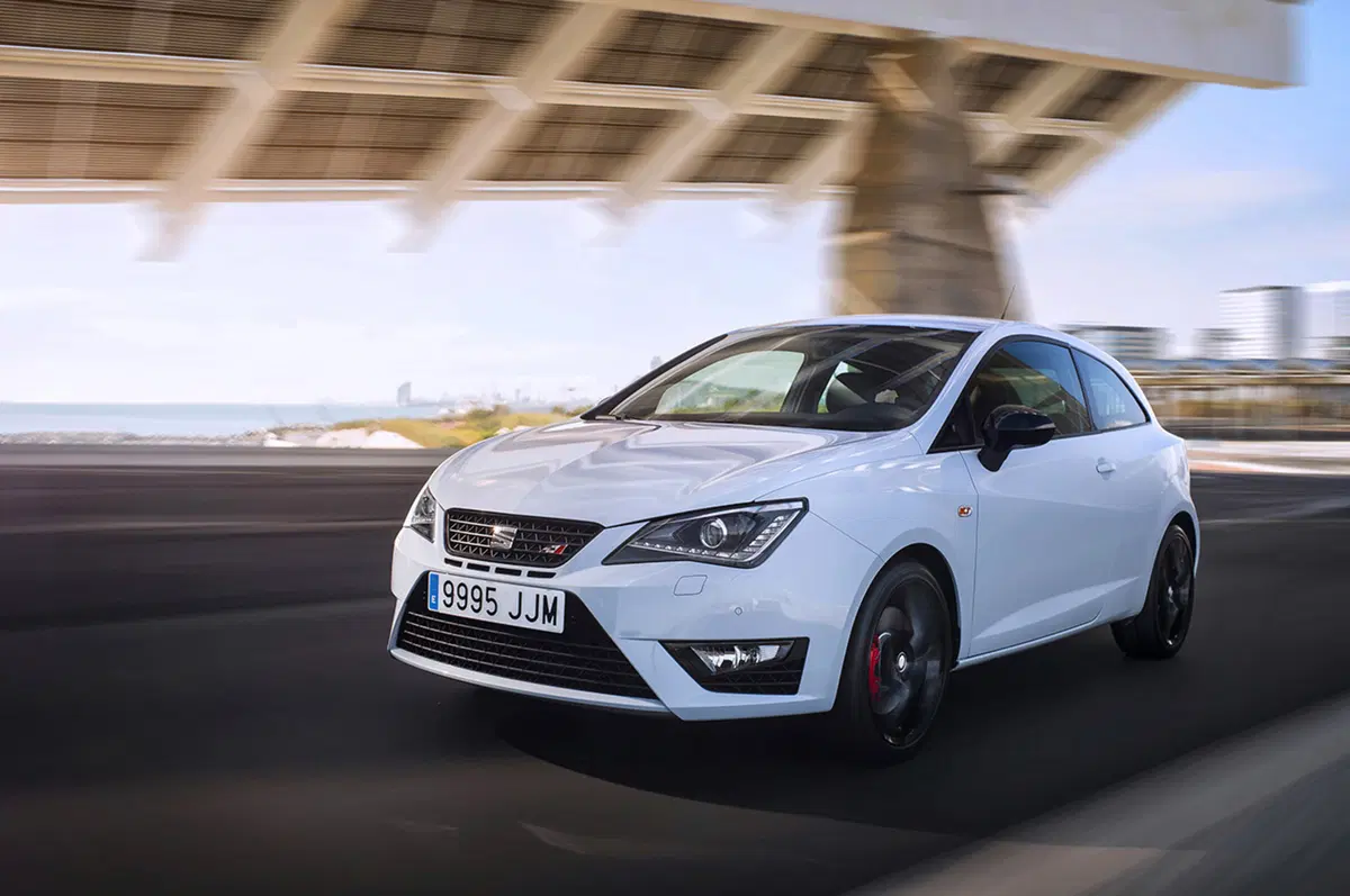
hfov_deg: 54.5
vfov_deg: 37.8
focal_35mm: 35
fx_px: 1311
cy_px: 448
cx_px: 675
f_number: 11
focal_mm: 35
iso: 80
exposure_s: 1/40
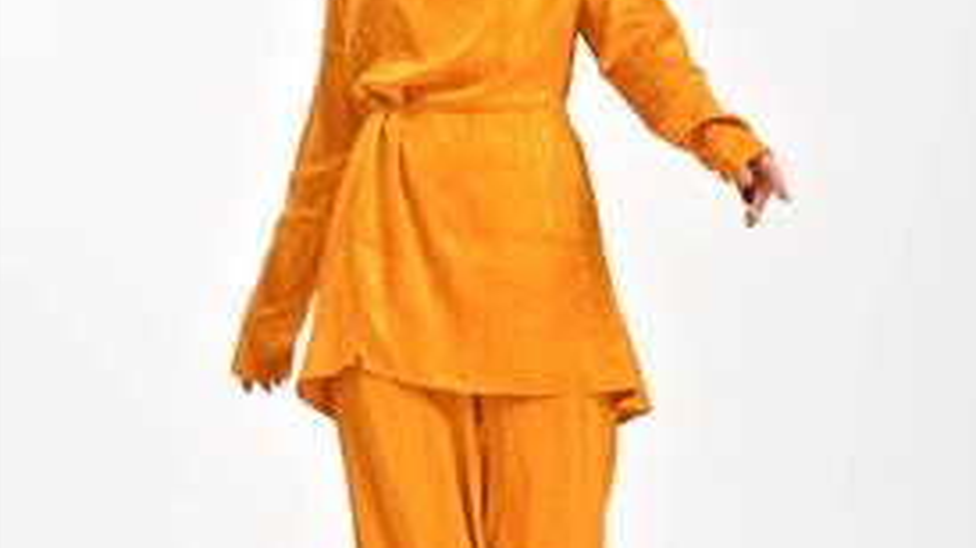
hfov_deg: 26.9
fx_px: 2044
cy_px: 288
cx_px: 506
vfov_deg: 15.3
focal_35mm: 79
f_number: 5.6
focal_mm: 46
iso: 100
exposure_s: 1/160
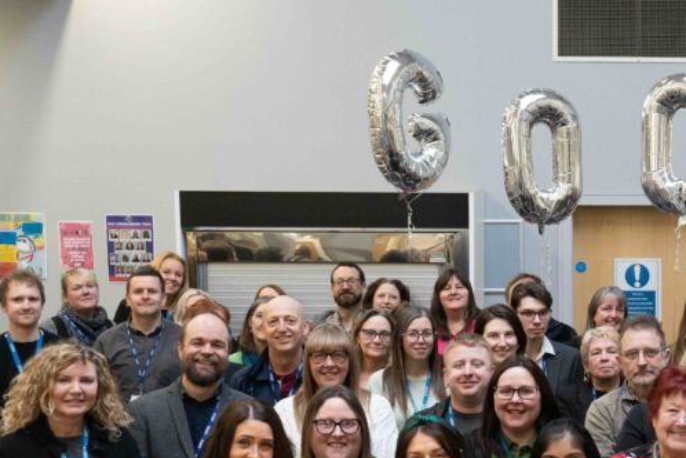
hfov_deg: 26.1
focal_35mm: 74
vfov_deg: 18.3
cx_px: 664
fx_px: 1410
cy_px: 359
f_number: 4
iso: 4000
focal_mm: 36
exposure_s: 1/160
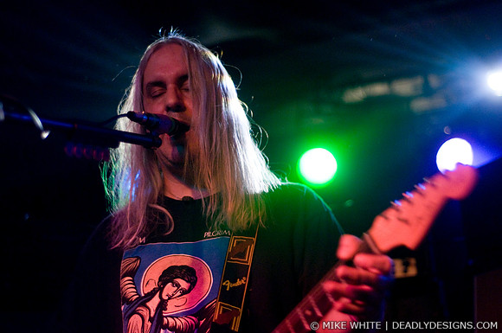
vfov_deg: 18.1
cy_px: 166
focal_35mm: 75
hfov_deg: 27.0
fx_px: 1044
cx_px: 251
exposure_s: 1/50
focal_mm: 50
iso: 1000
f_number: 1.8
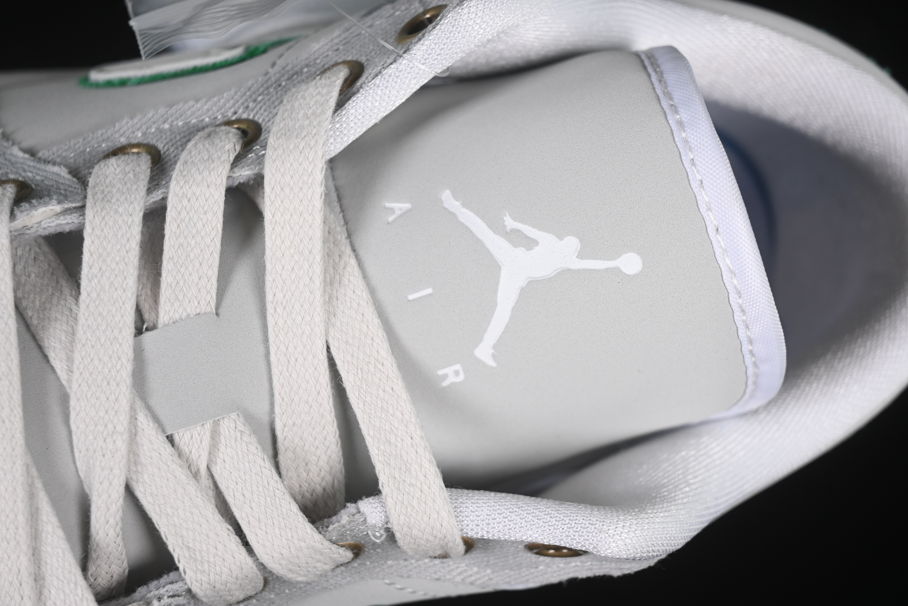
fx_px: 1892
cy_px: 303
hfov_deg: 27.0
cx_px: 454
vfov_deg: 18.2
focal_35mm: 75
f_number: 7.1
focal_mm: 50
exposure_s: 1/80
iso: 160
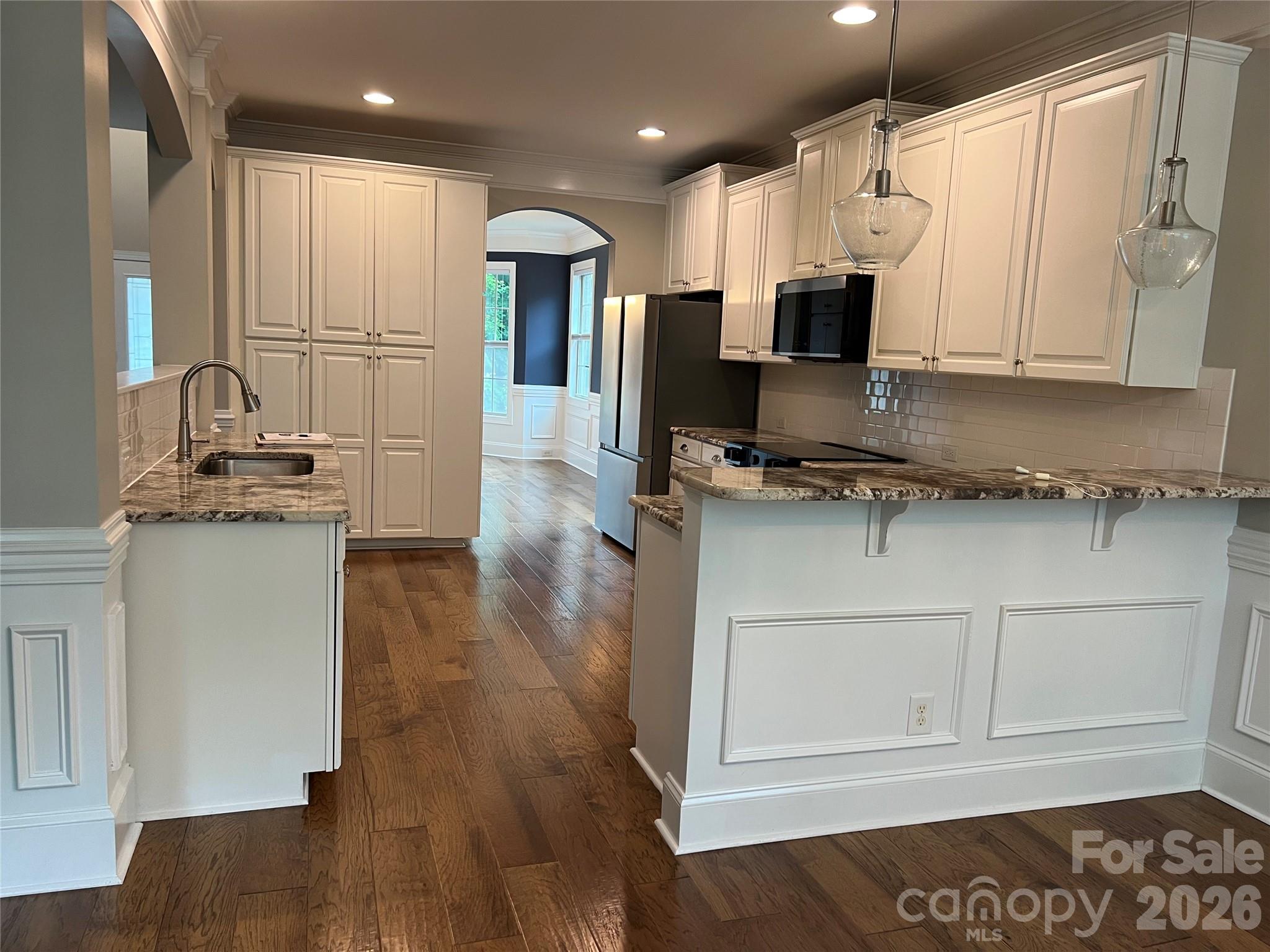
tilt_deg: -7.4
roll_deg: -3.1
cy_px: 476
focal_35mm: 26
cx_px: 635
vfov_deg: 53.1
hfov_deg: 67.3
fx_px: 954
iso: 100
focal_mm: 5.7
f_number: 1.5
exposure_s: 1/60
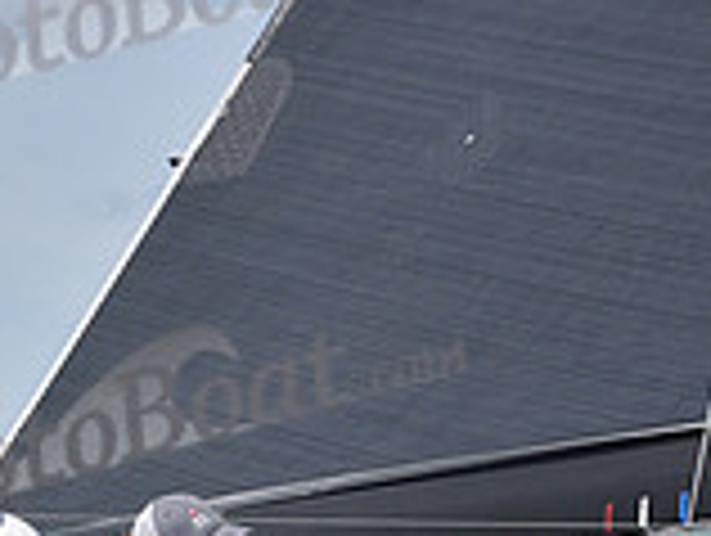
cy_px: 718
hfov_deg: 6.0
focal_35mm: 324
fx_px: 6665
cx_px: -396
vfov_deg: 4.6
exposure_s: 1/800
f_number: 8
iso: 320
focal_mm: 92
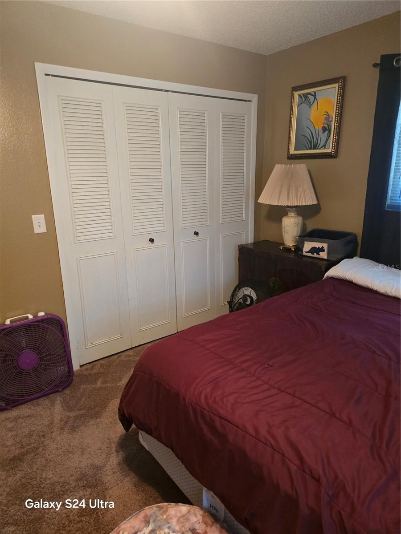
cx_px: 200
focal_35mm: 23
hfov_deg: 58.9
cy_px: 267
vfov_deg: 73.9
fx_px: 355
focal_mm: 6.3
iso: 800
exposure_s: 1/60
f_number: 1.7
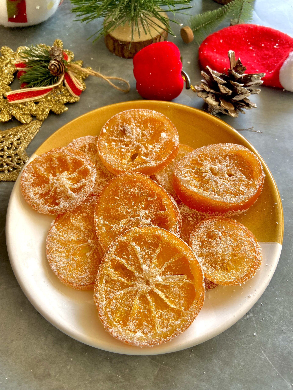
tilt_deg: -61.2
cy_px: 195
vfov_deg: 67.3
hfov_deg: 53.1
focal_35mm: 26
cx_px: 146
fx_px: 293
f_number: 1.8
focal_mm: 4.25
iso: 80
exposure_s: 1/121
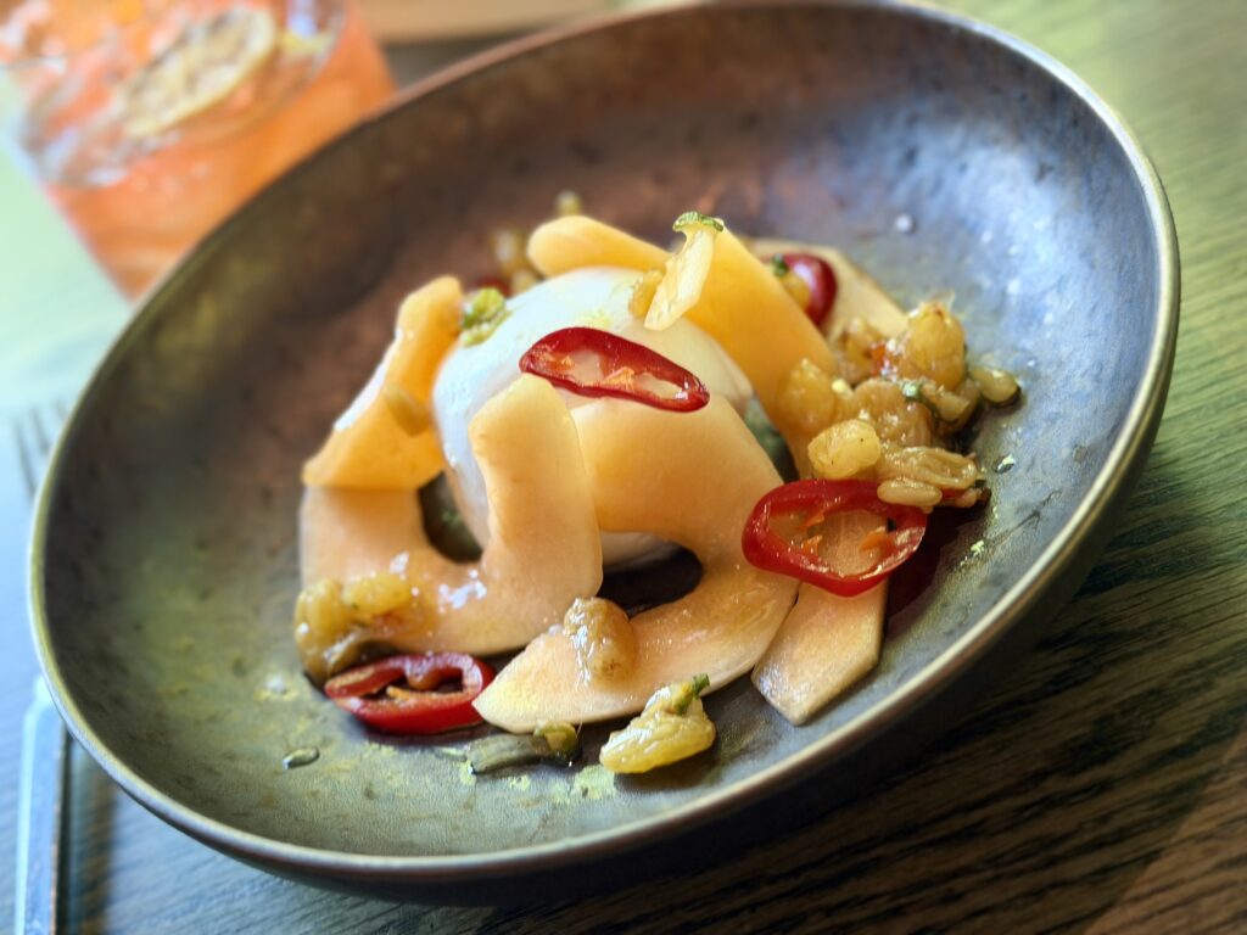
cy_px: 468
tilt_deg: -43.7
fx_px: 1729
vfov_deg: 30.3
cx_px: 624
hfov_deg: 39.7
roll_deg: +25.8
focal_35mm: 48
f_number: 1.78
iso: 250
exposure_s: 1/48
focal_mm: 6.76
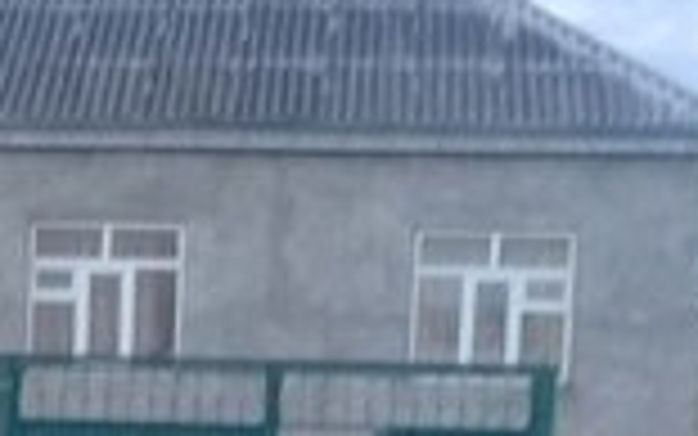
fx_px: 2664
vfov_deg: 8.6
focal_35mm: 140
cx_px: 9
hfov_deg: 14.7
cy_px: 1009
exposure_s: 1/33
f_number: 2.2
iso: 50
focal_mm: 3.3
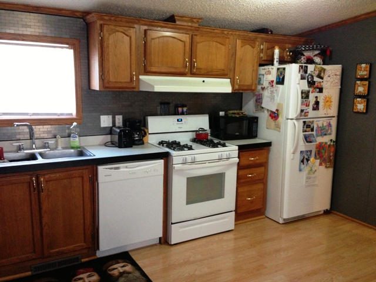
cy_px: 141
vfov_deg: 42.9
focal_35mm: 33
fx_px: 358
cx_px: 188
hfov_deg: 55.4
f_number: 2.4
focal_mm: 4.13
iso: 320
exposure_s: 1/20
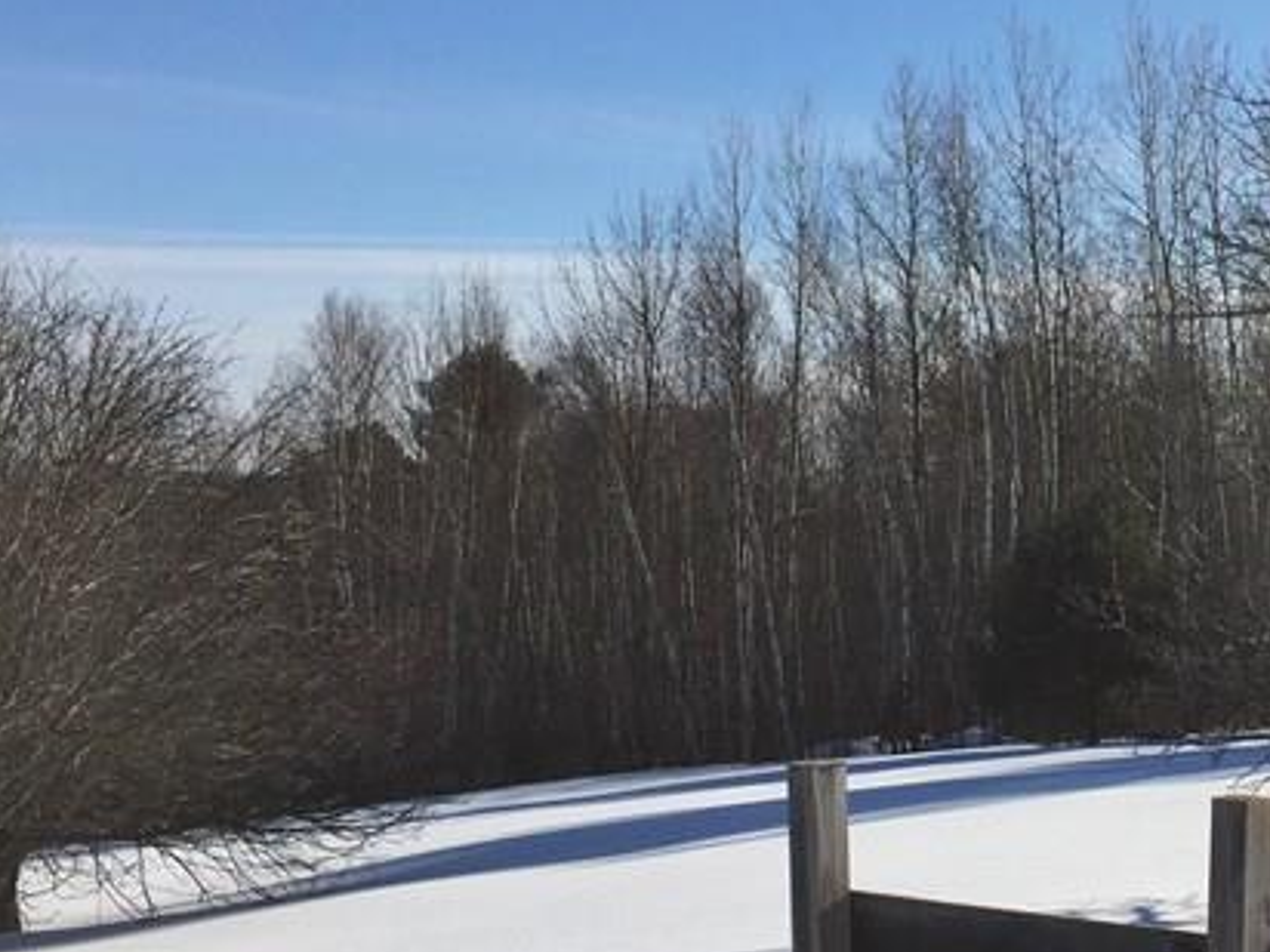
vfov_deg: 20.4
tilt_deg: +1.9
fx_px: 2642
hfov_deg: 26.0
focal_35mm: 72
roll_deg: -2.6
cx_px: 1174
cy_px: 360
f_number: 2.2
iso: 32
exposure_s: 1/3968
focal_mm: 4.15
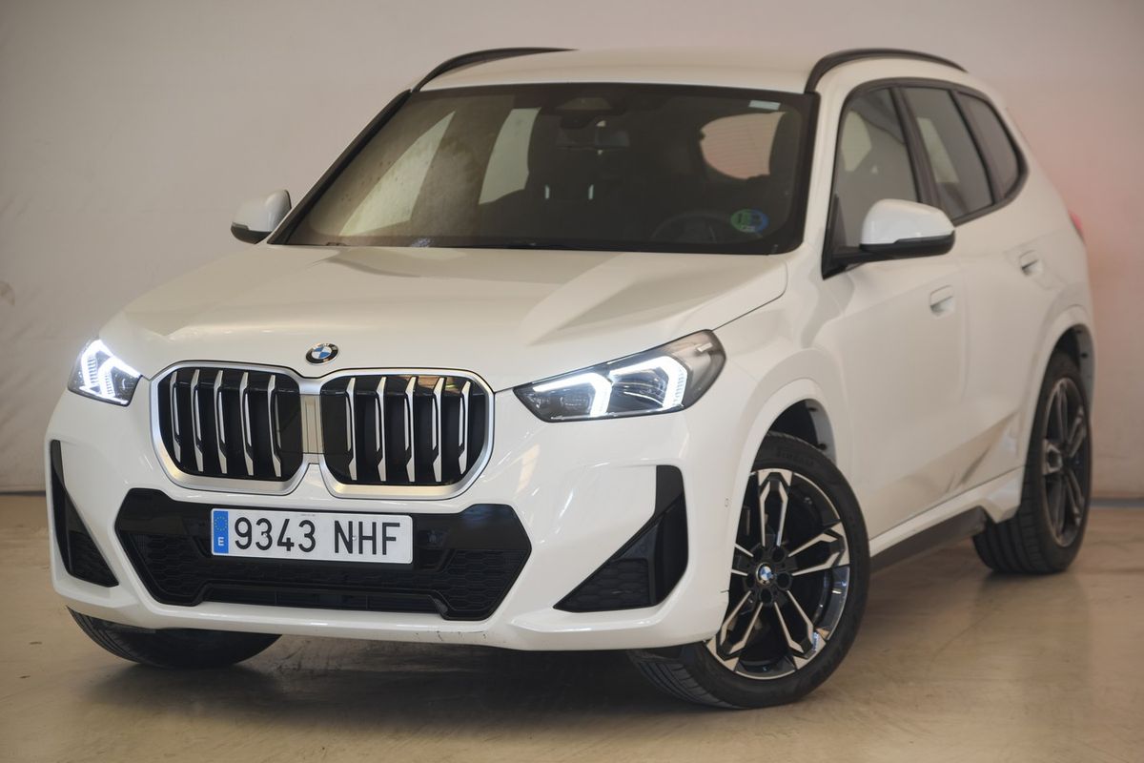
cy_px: 382
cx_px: 572
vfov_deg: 11.1
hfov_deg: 16.7
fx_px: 3908
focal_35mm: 123
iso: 100
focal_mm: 82
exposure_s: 1/8
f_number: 4.2
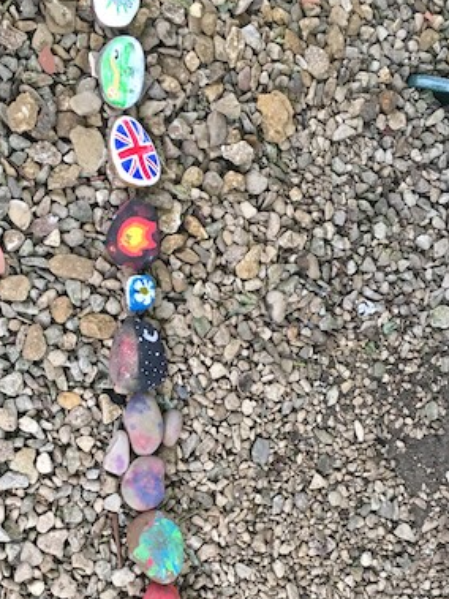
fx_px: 848
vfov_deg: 38.0
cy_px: 443
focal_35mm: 49
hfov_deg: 29.5
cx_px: 155
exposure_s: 1/33
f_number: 2.2
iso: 32
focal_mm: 4.15
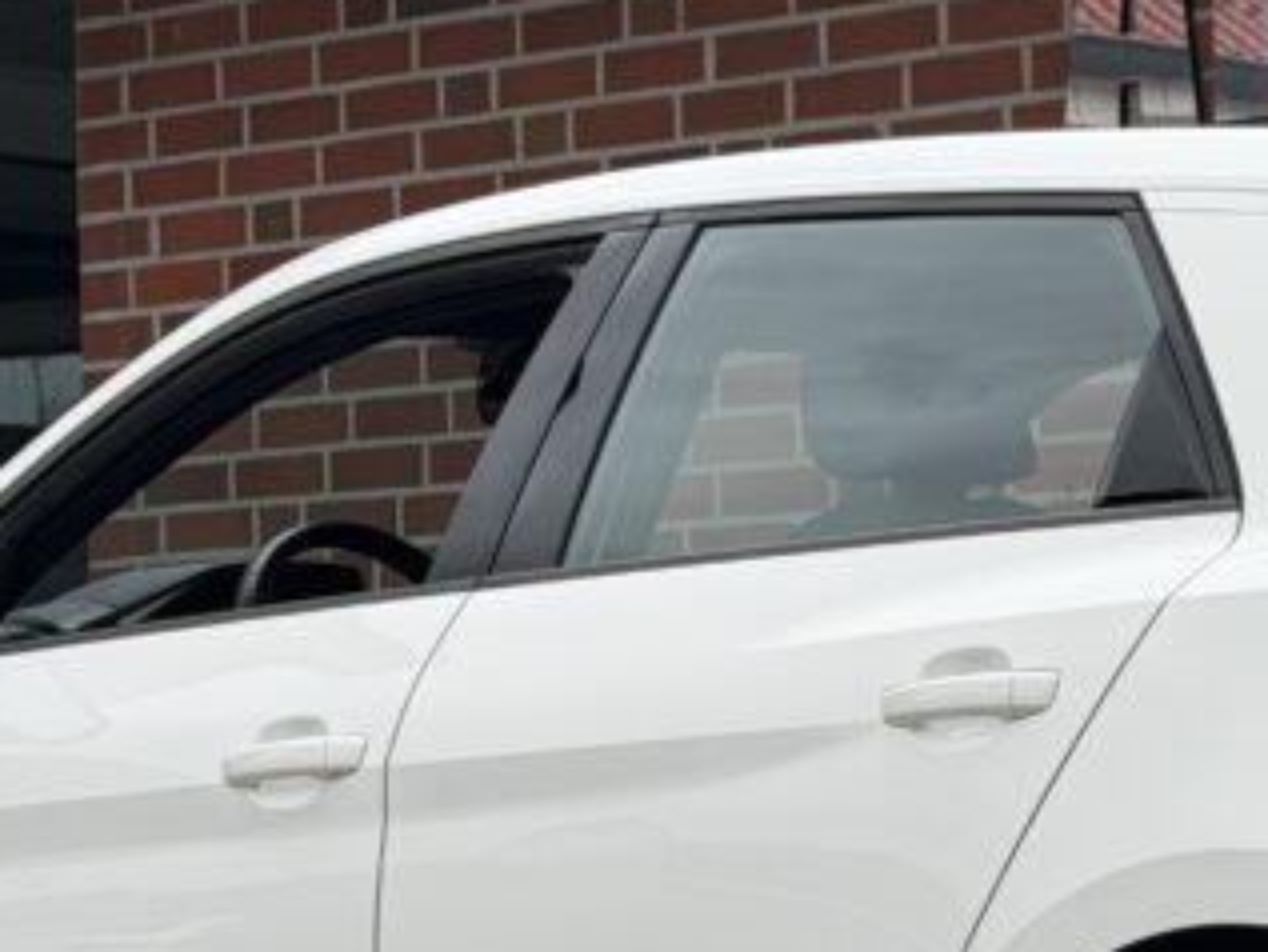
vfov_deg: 9.5
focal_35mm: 155
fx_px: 5680
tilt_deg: -0.4
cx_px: 1108
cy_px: 868
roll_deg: +1.4
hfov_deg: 12.7
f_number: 1.78
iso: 64
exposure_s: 1/2762
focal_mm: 6.76
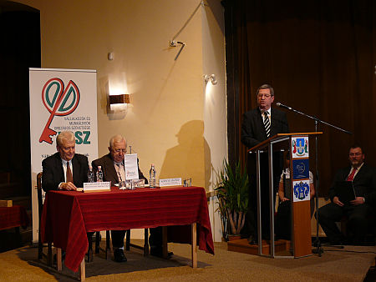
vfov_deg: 23.3
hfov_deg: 30.7
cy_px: 141
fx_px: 685
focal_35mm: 63
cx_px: 188
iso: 100
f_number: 3.2
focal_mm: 10.4
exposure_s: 1/30
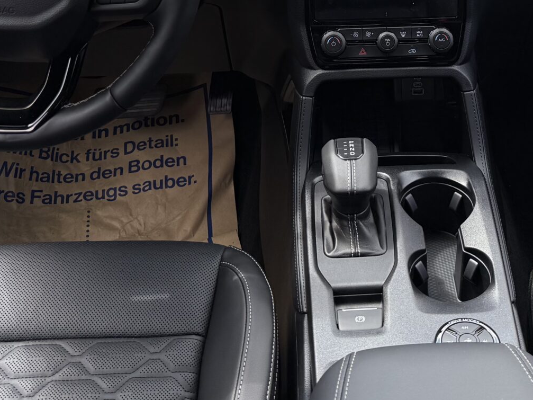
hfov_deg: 31.3
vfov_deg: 22.1
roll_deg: -3.1
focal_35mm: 61
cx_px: 376
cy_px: -85
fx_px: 939
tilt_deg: -22.3
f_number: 1.78
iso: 80
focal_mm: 6.76
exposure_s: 1/440
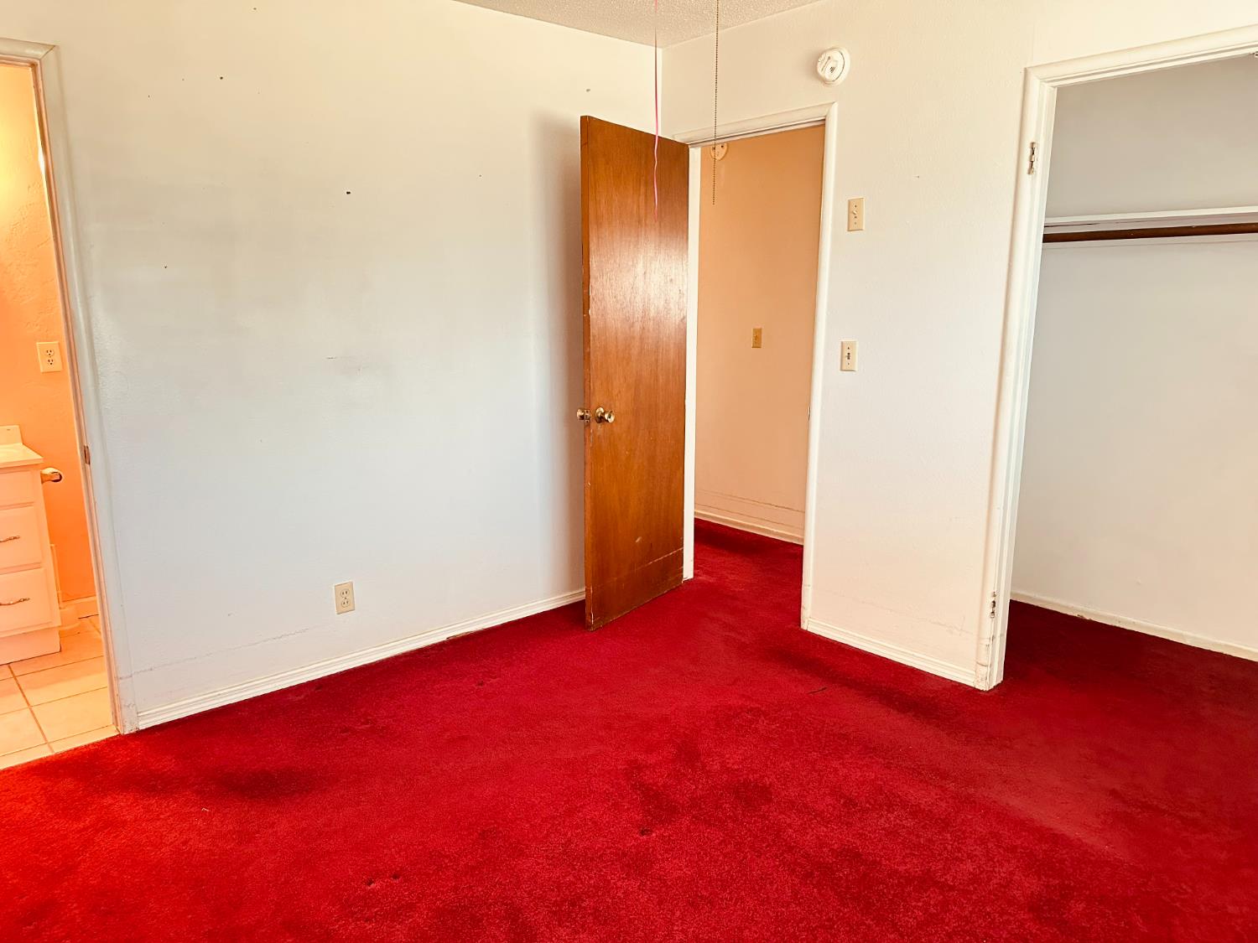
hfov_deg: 71.6
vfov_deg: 56.8
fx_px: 872
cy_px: 472
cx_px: 629
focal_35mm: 24
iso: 500
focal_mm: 6.86
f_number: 1.78
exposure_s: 1/60
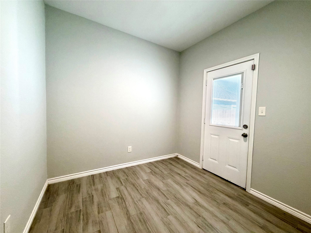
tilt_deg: -3.6
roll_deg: -1.8
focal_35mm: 14
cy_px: 116
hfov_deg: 102.1
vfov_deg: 85.7
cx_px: 156
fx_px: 126
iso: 250
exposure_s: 1/60
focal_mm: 2.22
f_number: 2.2
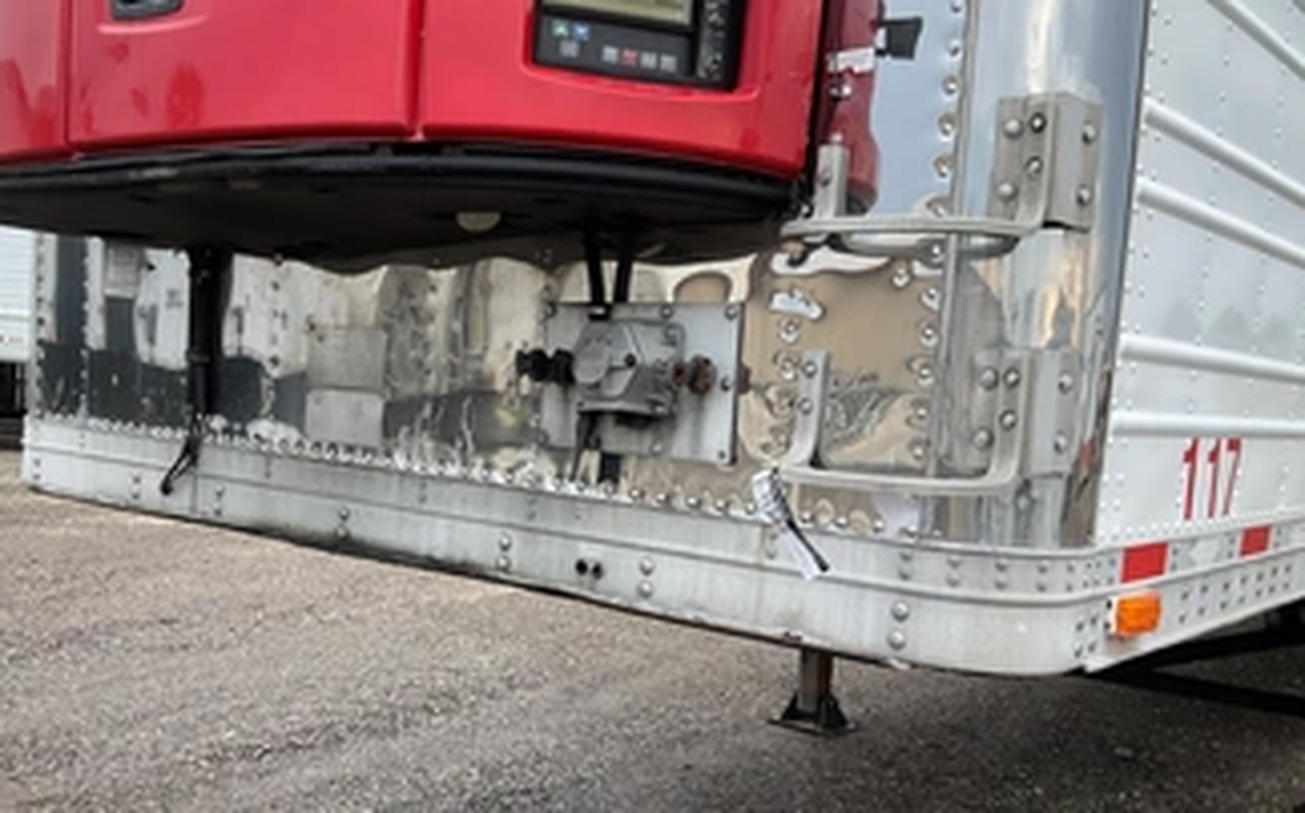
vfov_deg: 33.4
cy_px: 487
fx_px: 1351
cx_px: 580
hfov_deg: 51.5
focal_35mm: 38
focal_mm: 3
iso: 25
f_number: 1.8
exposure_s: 1/122
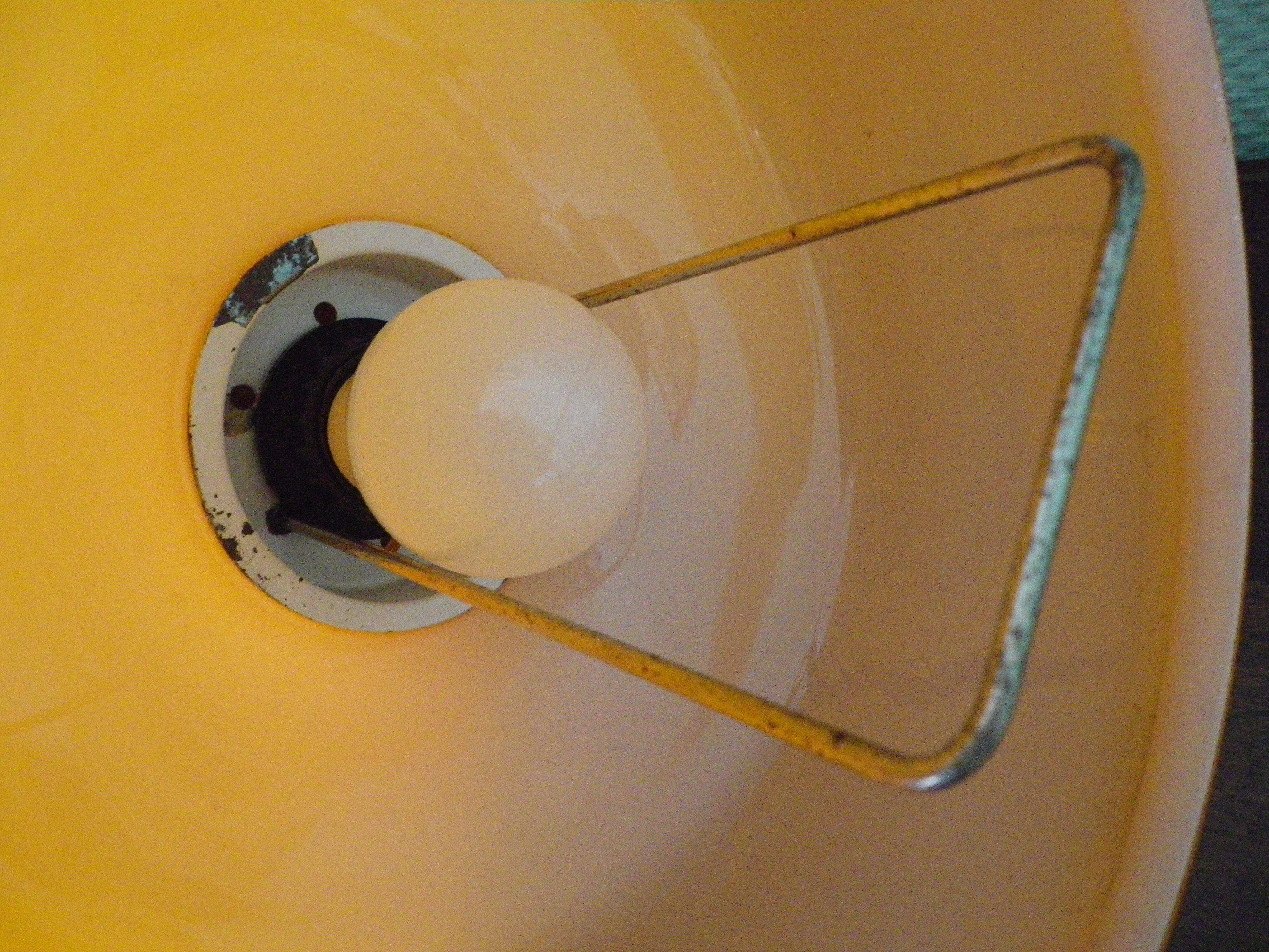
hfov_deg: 63.4
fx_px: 1026
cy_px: 476
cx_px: 634
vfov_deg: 49.7
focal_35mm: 28
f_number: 2.6
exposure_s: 1/10
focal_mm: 4.9
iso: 800
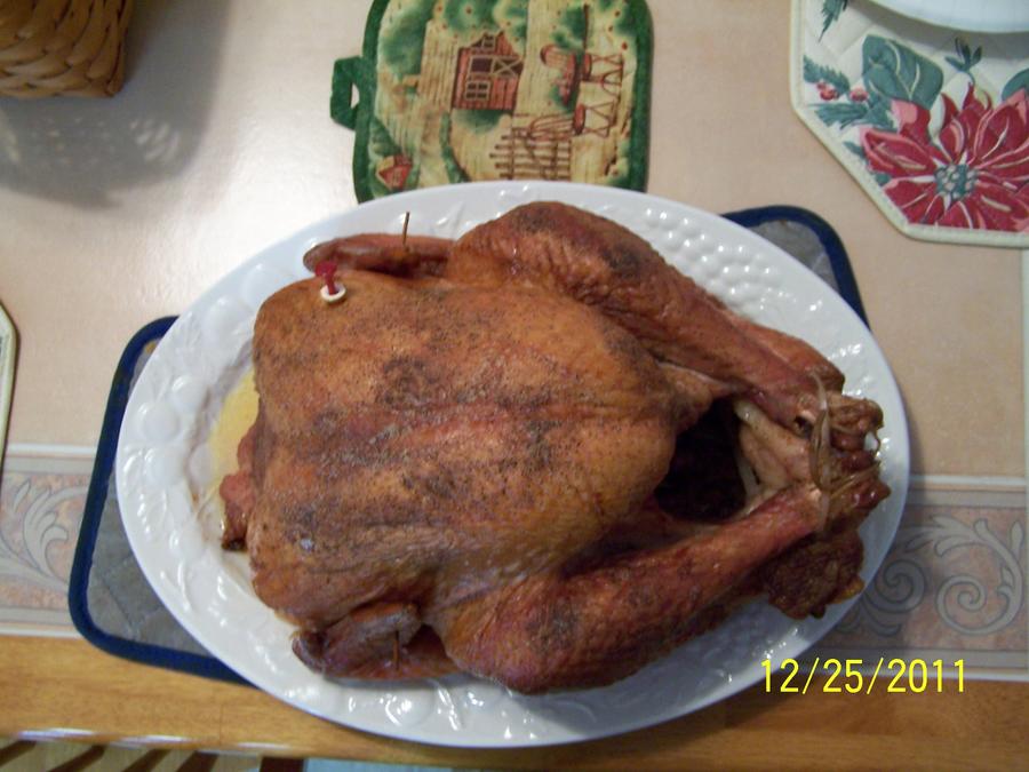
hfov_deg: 49.0
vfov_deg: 37.7
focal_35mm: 38
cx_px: 514
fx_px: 1130
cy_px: 386
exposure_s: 1/10
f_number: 2.8
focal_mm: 6.3
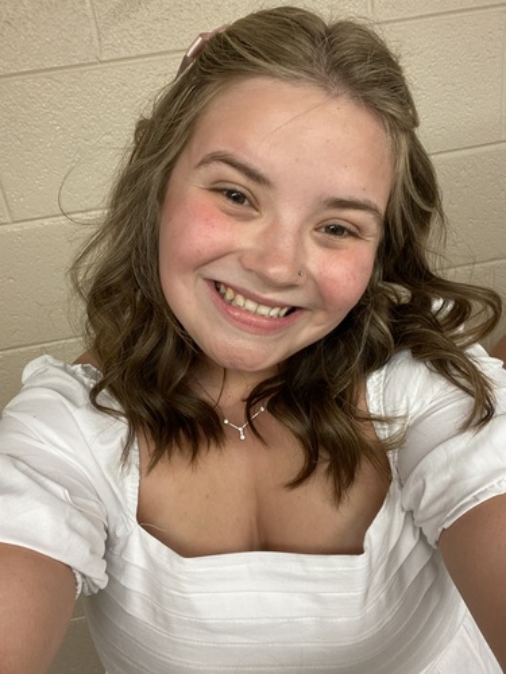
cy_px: 337
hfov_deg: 46.8
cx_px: 253
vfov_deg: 60.0
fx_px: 585
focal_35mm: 30
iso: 125
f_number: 2.2
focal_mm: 2.71
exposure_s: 1/60
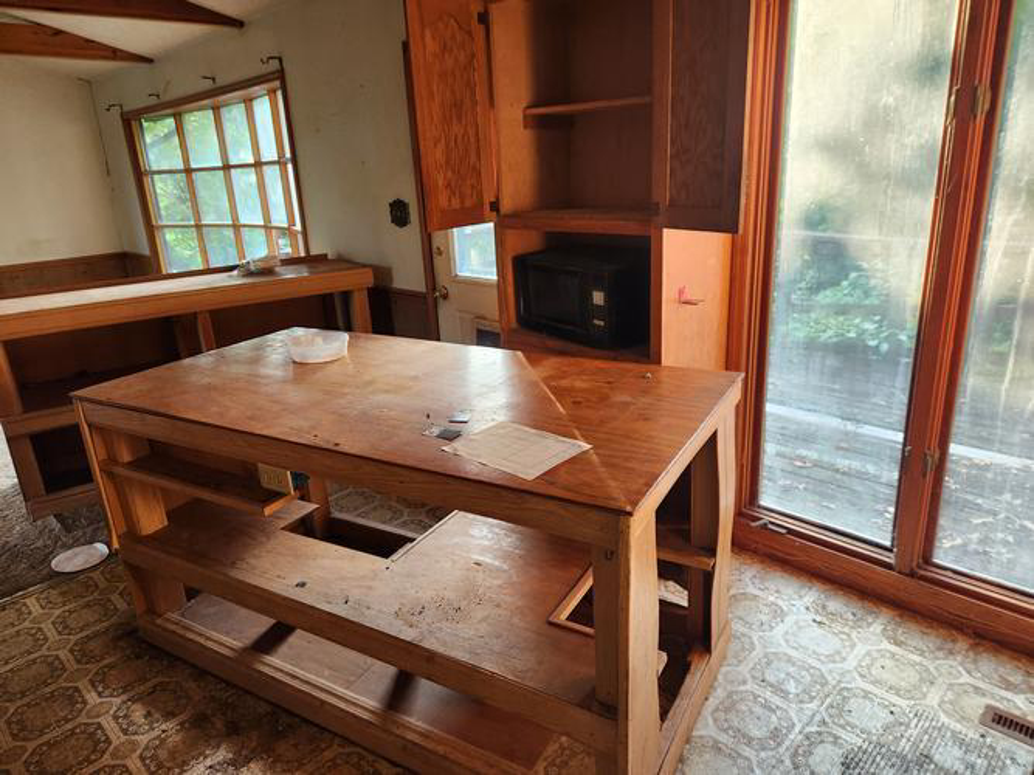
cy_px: 388
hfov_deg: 73.9
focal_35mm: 23
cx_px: 517
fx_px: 687
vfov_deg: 58.9
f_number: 1.8
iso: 250
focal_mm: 5.4
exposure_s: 1/120
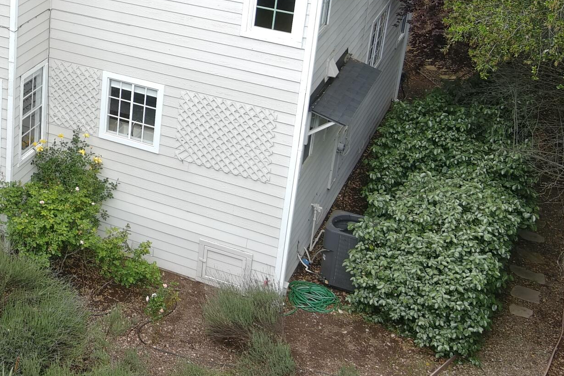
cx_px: -40
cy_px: 27
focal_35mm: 71
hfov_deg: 26.4
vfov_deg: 18.8
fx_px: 1112
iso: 100
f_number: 2.8
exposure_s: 1/120
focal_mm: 10.57
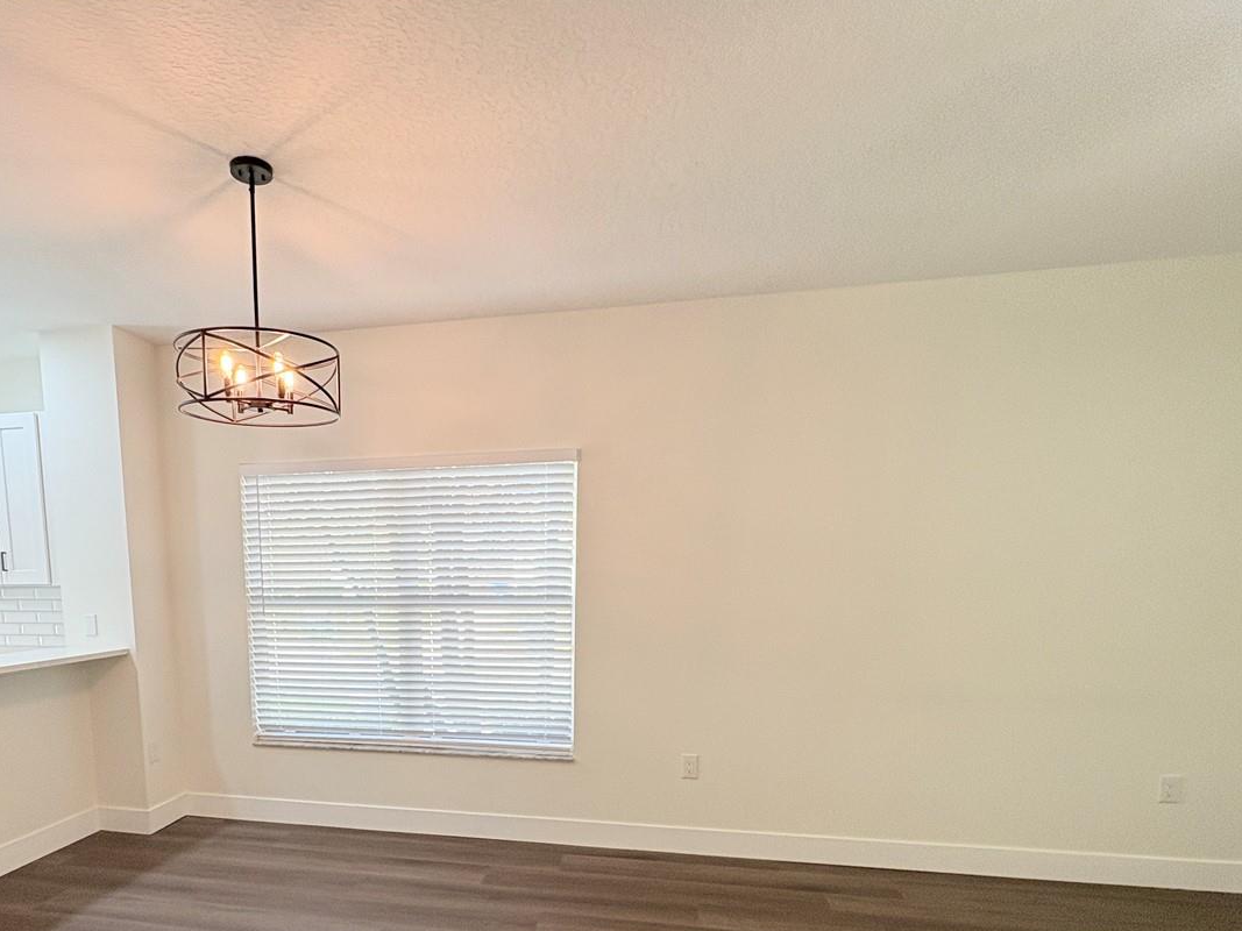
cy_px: 689
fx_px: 753
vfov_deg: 60.3
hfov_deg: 77.8
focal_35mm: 21
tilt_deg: -6.9
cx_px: 480
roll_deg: +0.3
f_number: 2.2
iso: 125
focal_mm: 2.22
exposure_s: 1/120
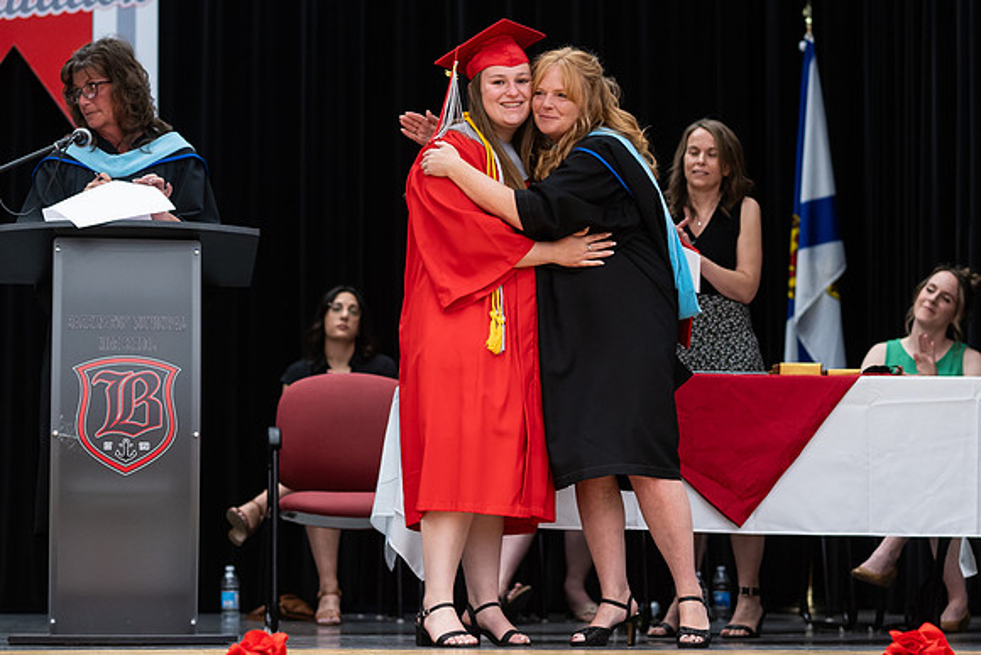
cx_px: 490
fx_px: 3258
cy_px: 249
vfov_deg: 11.5
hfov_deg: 17.1
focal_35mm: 120
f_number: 2.8
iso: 1000
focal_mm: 85
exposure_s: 1/200
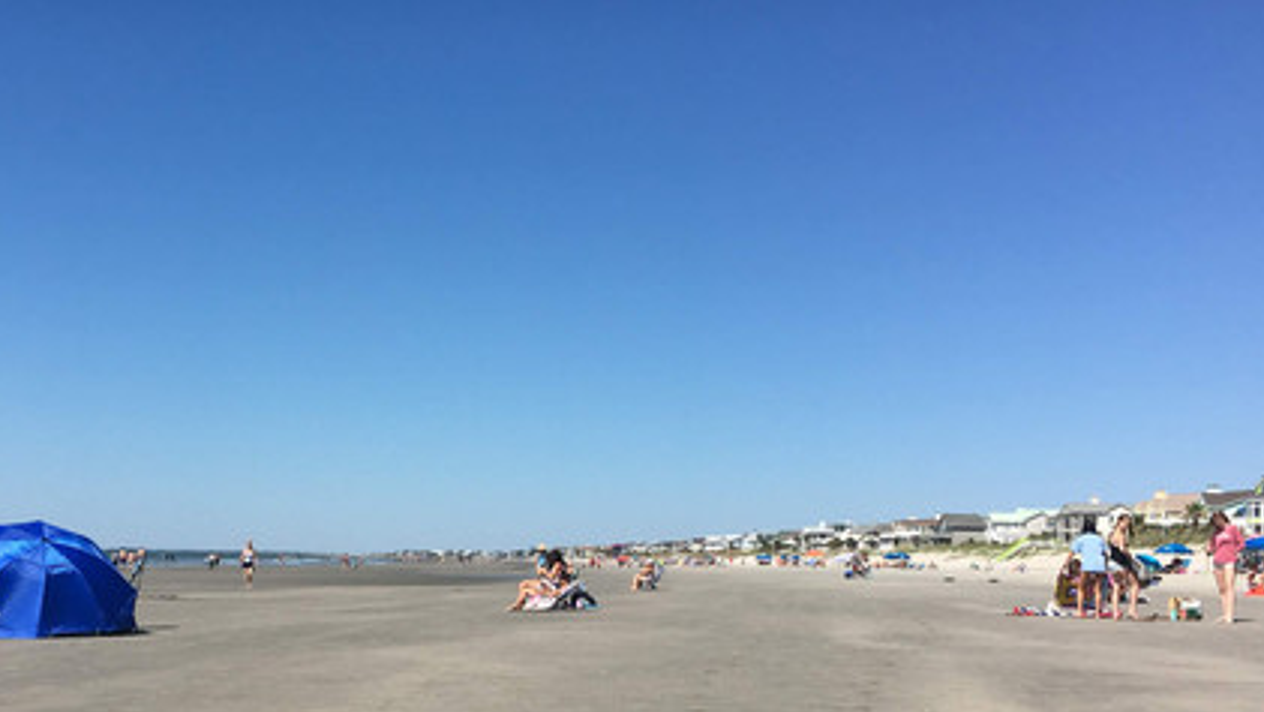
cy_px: 574
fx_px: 1609
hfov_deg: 42.4
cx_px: 444
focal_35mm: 48
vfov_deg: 24.5
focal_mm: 4.15
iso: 25
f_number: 2.2
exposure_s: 1/2959
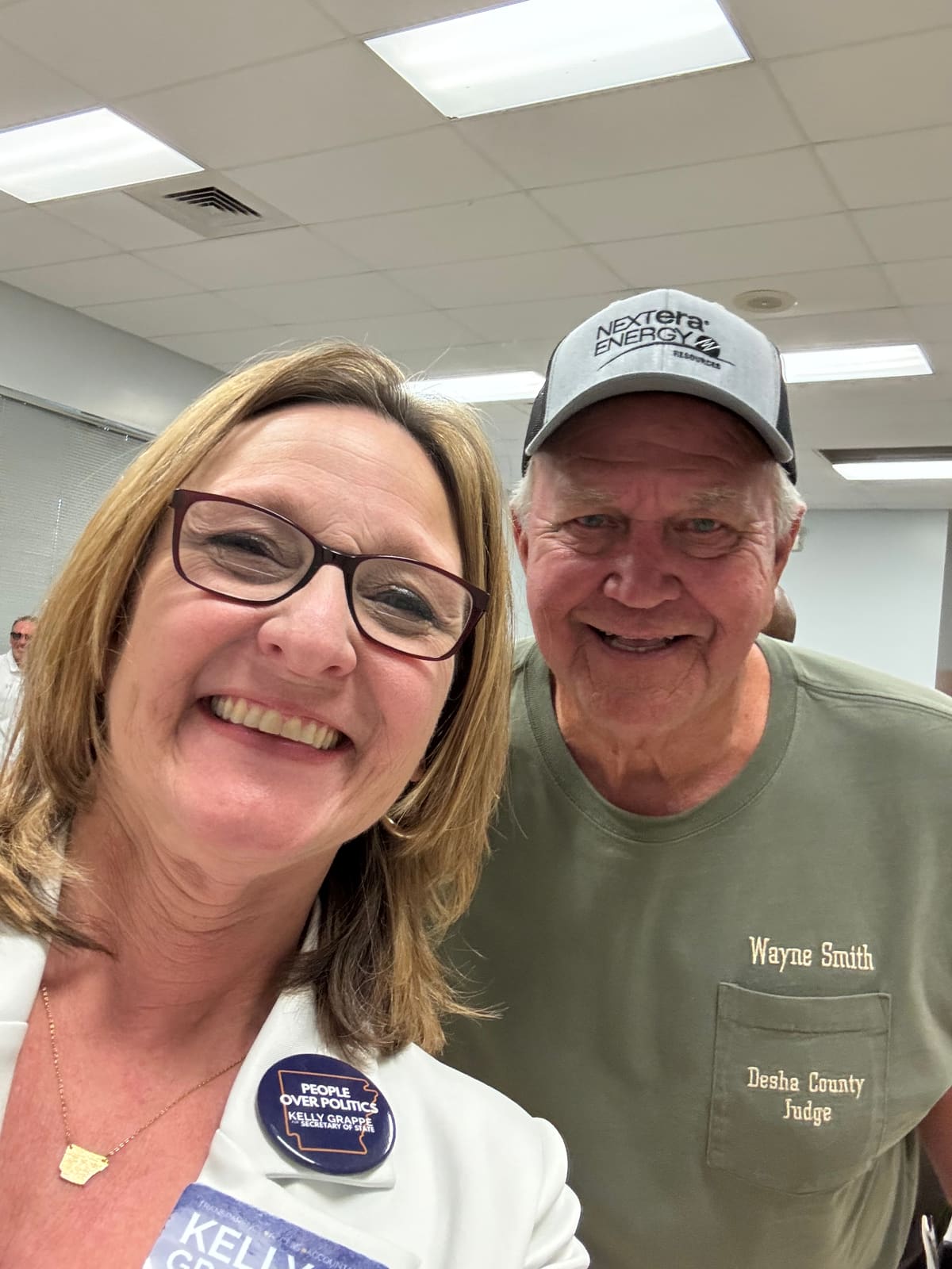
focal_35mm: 30
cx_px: 476
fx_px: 1100
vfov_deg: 60.0
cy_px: 634
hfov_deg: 46.8
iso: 320
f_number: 1.9
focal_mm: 2.69
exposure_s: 1/40
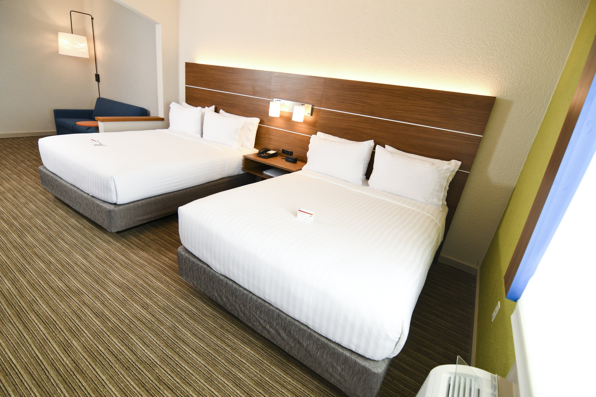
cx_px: 298
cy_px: 198
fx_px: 273
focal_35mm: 16
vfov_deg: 72.1
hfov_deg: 95.0
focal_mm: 11
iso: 400
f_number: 3.5
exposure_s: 1/160
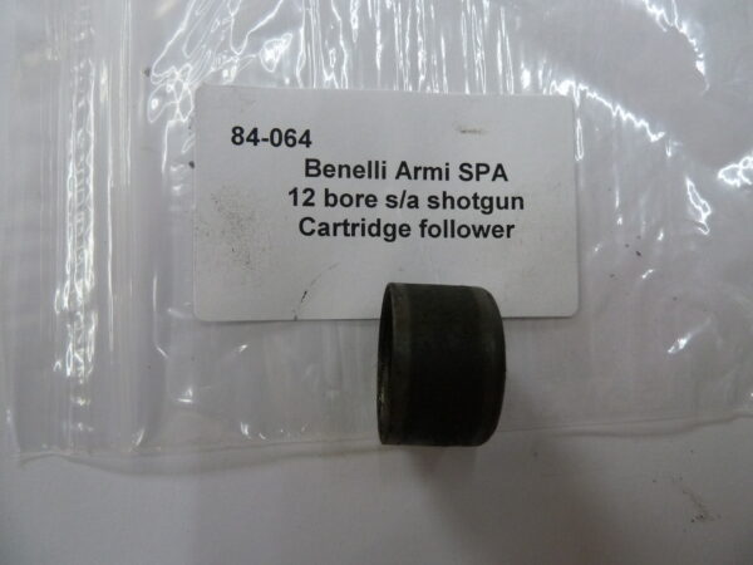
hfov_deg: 69.4
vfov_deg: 54.9
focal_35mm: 25
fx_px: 544
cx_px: 376
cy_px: 282
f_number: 3.3
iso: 320
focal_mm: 4.1
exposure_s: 1/60
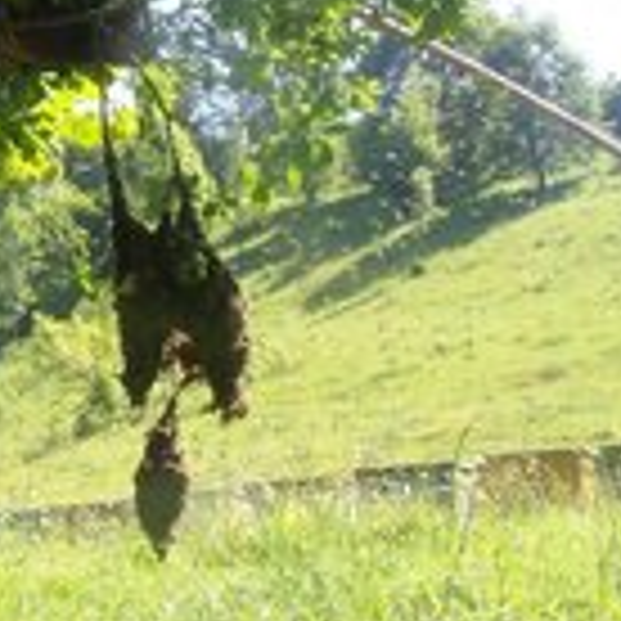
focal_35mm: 85
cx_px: -58
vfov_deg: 20.4
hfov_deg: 19.6
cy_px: 259
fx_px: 1725
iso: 100
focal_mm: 6.3
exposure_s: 1/60
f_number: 8
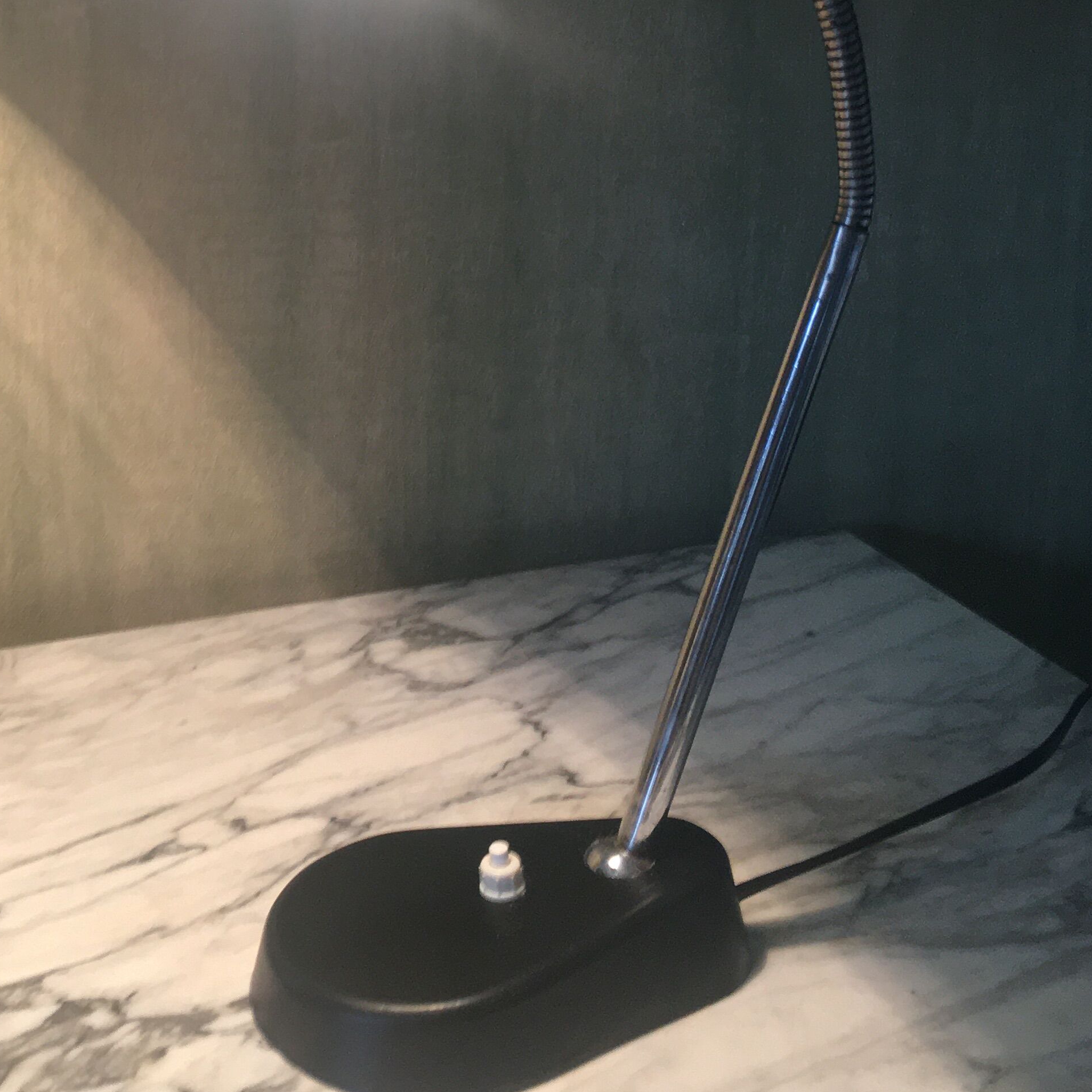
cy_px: 118
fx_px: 1927
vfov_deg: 30.3
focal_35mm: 54
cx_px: 300
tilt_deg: -10.4
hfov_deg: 31.2
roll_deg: +0.7
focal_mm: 4.15
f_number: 2.2
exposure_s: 1/33
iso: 64
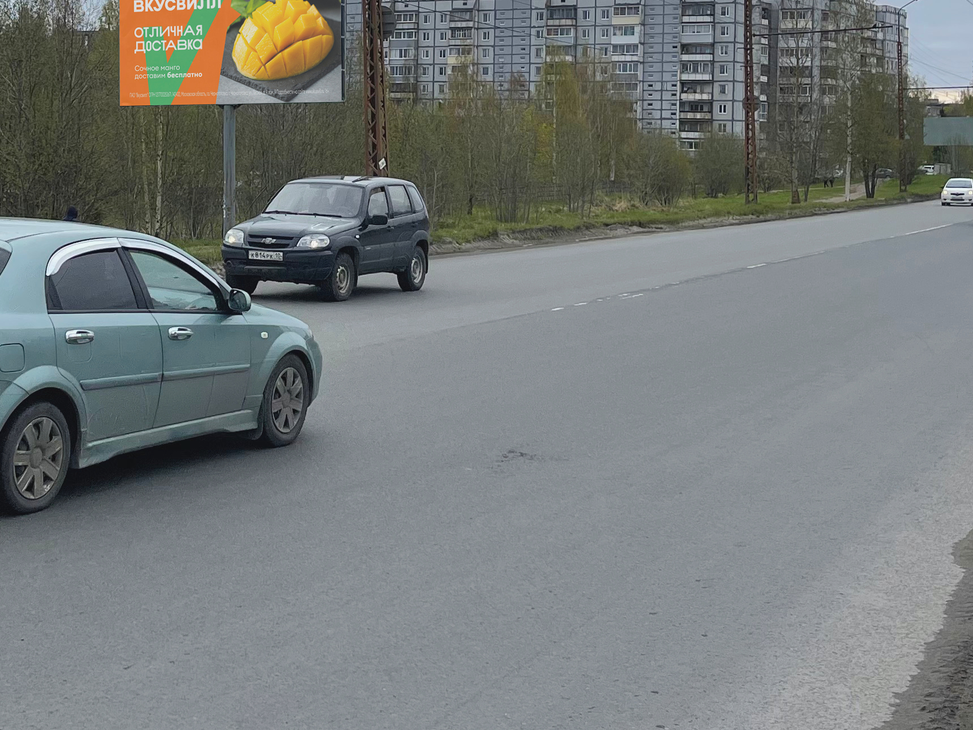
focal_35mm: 61
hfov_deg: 31.1
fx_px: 1714
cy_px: 137
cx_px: 226
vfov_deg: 23.6
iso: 32
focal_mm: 5.1
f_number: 1.6
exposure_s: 1/4202
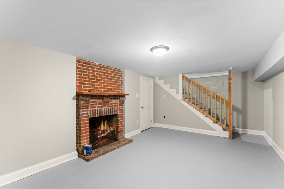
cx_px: 139
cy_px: 101
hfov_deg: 100.4
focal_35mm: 15
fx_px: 118
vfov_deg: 77.2
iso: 1000
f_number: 7.1
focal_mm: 14
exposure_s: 1/3
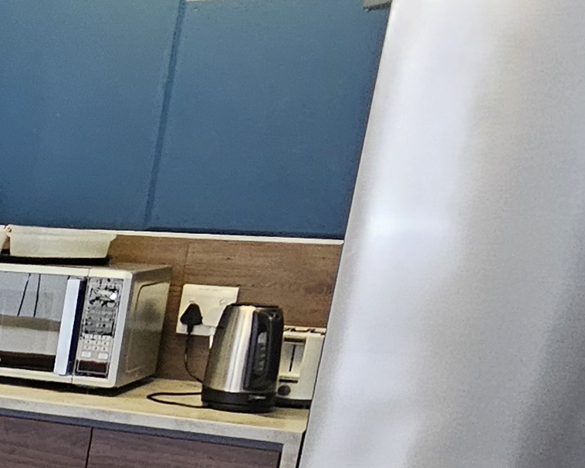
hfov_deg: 18.9
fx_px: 1160
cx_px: -556
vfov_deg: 21.7
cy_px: 504
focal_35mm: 67
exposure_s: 1/50
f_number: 2.2
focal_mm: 2.2
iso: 320
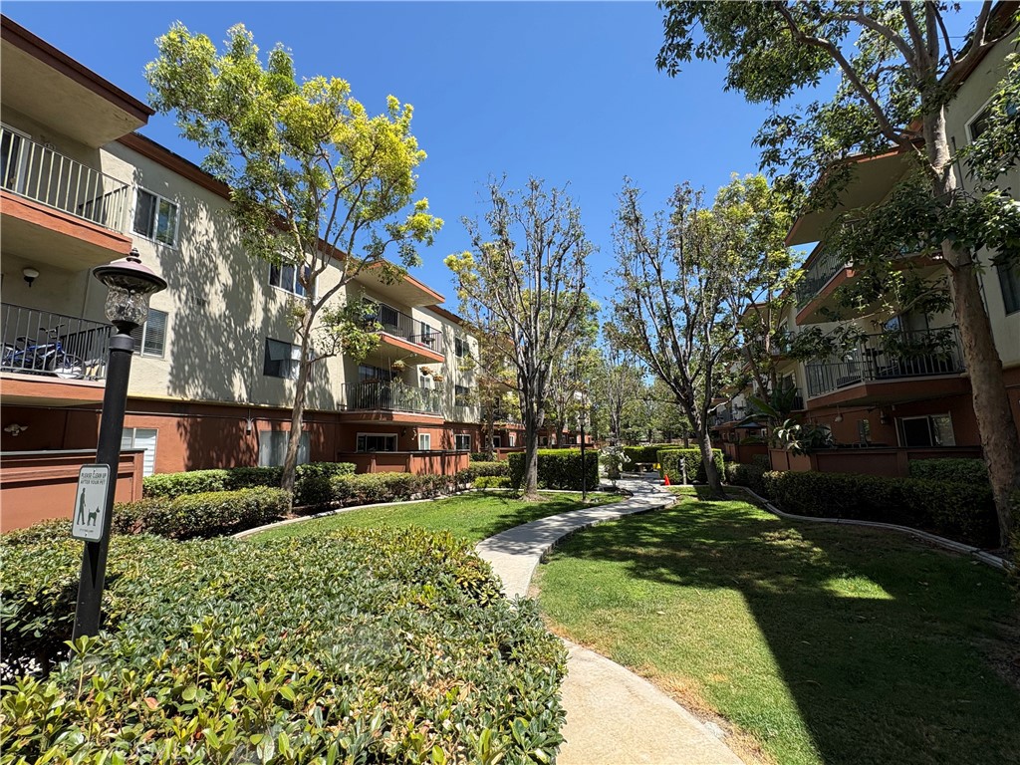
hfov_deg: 102.1
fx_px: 413
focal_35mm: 14
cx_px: 510
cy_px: 382
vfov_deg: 85.7
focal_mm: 2.22
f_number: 2.2
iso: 40
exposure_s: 1/889
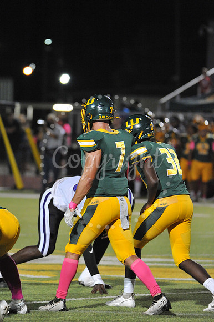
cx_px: 107
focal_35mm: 350
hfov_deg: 3.9
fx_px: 3124
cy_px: 161
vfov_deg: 5.9
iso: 6400
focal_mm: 350
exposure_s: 1/200
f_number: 6
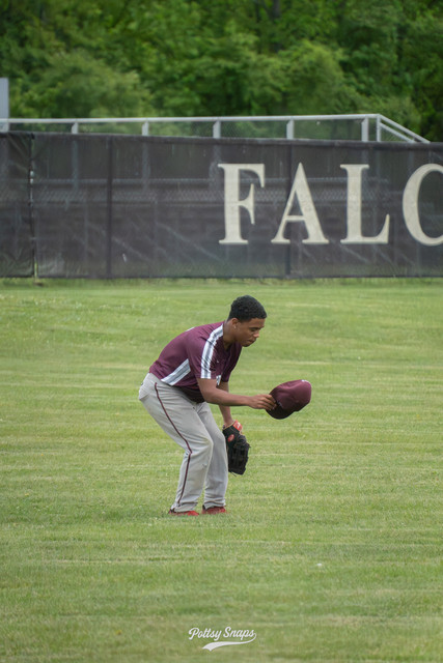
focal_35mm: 361
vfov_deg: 5.7
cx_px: 222
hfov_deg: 3.8
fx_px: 6659
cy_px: 332
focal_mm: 241
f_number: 6.3
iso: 1600
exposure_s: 1/6400
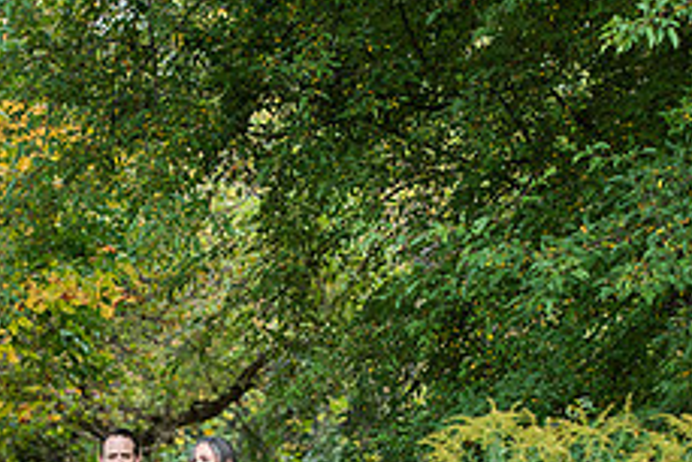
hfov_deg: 7.4
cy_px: 424
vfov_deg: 4.9
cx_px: 205
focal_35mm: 278
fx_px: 5347
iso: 800
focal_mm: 110
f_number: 3.5
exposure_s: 1/250
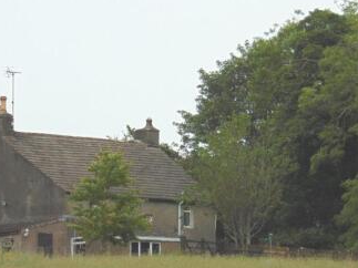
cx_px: 98
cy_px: 183
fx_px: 3060
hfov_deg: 6.7
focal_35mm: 296
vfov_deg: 5.0
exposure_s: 1/1000
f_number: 4
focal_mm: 29.5
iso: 80
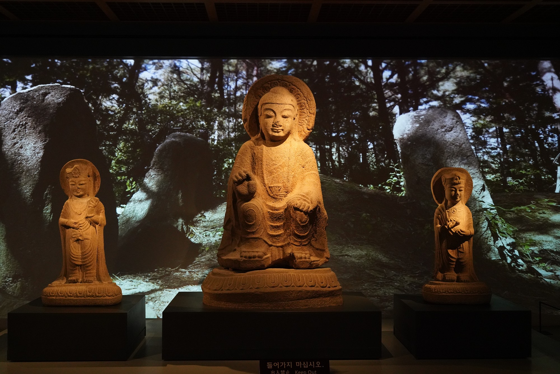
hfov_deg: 43.6
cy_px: 187
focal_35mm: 45
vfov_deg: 29.9
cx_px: 280
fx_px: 700
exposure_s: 1/100
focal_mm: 45
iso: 6400
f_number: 5.6
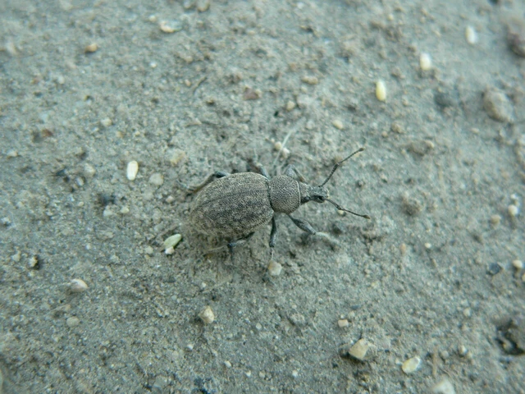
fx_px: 1244
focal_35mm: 82
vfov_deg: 18.0
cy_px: 197
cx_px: 262
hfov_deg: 23.8
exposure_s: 1/60
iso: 150
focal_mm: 13.6
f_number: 2.8
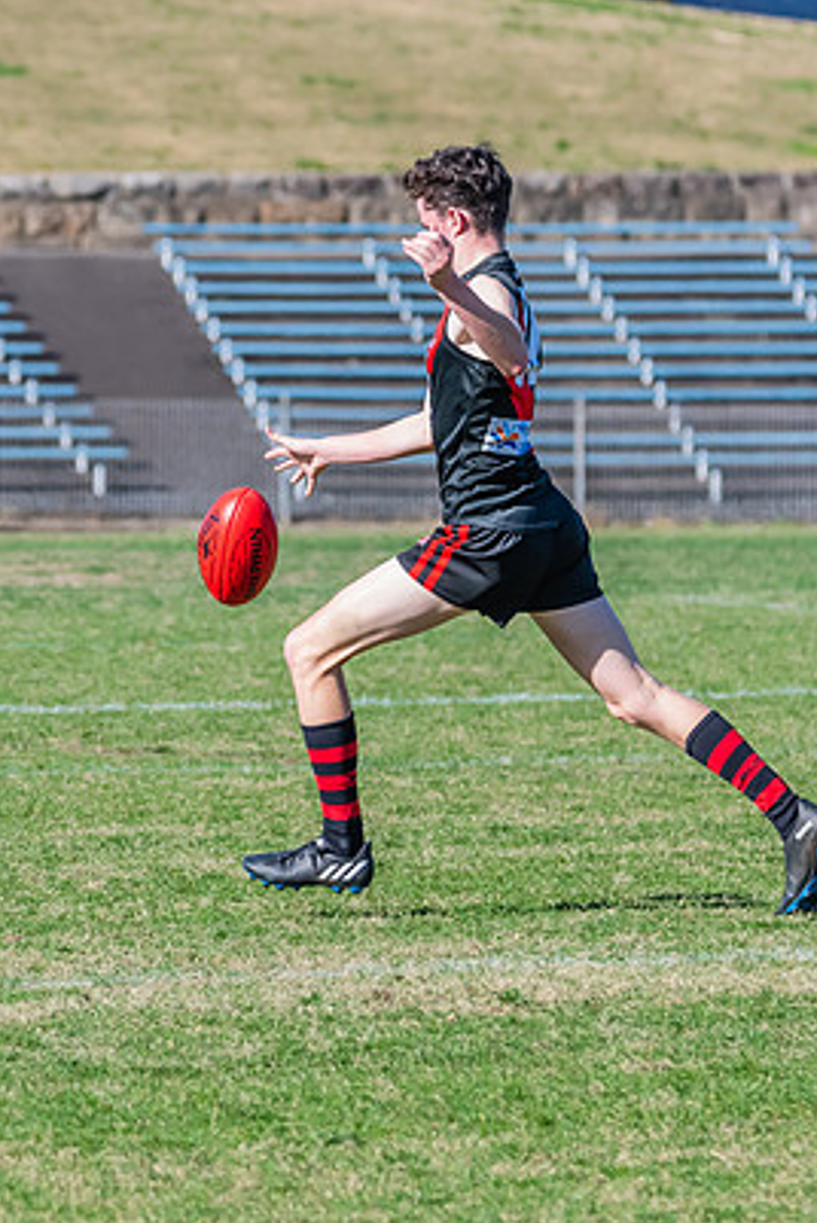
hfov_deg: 2.6
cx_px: 257
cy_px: 417
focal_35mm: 523
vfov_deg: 3.9
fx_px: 17772
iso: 800
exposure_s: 1/1600
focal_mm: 240
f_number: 9
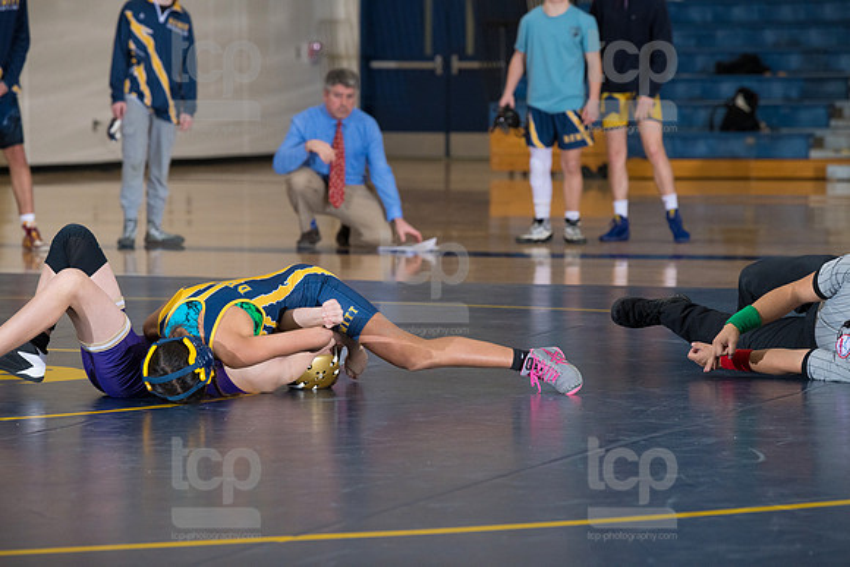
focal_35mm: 175
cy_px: 284
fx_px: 4133
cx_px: 425
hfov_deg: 11.7
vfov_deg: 7.9
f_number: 5.6
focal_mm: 175
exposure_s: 1/250
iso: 1250
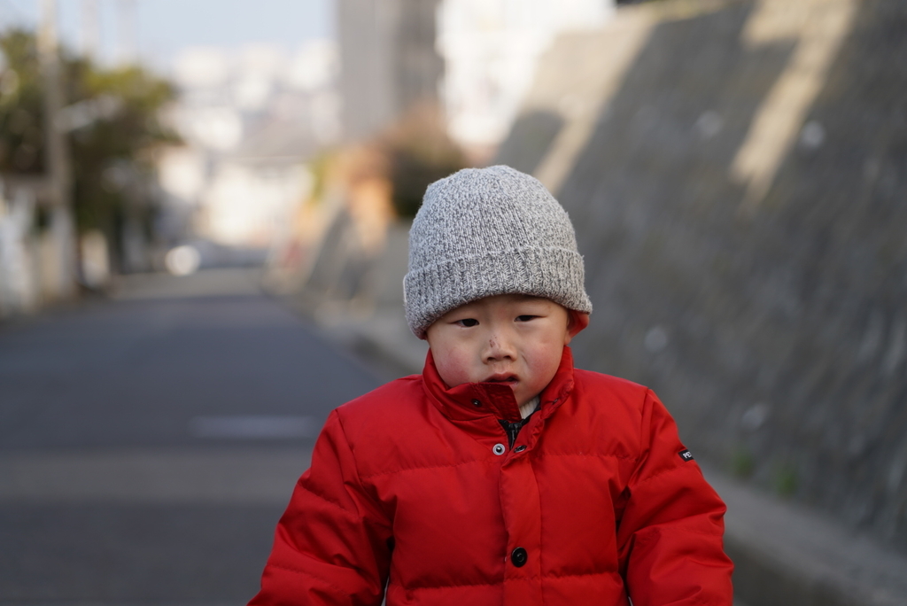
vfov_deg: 13.1
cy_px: 303
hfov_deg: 19.4
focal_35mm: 105
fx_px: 2647
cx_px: 454
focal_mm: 105
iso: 100
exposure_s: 1/320
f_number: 4
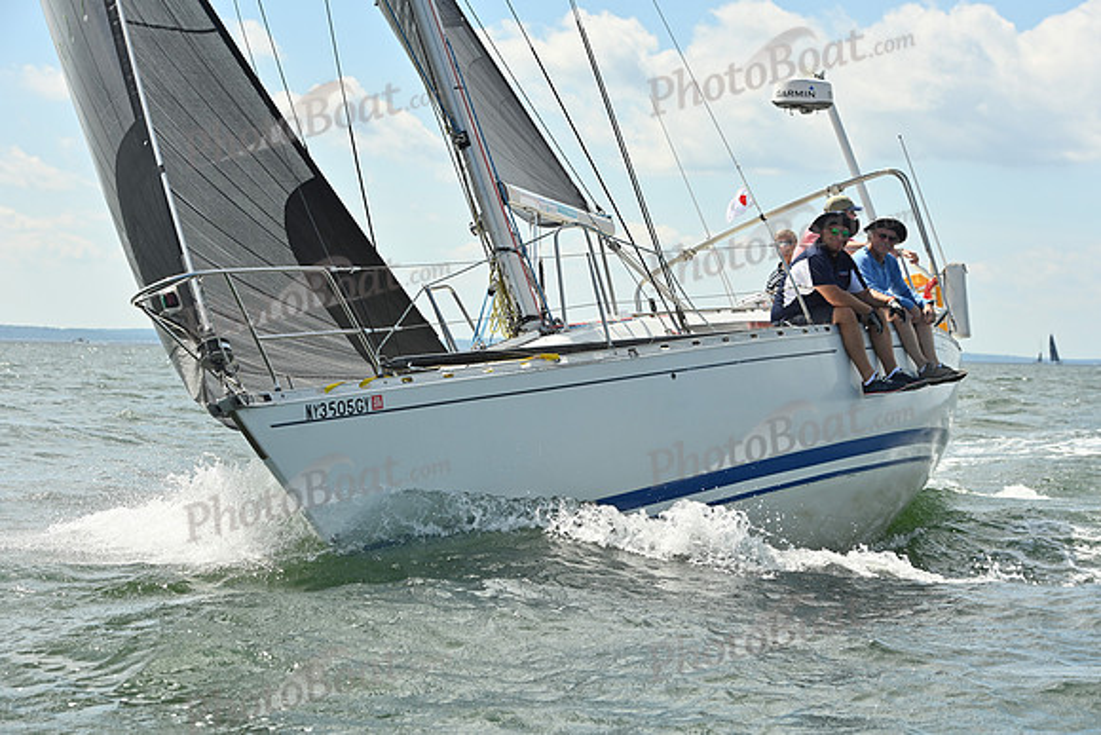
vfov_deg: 15.2
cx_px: 550
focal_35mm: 90
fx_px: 2753
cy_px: 368
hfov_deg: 22.6
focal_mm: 90
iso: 250
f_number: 7.1
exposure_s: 1/1250
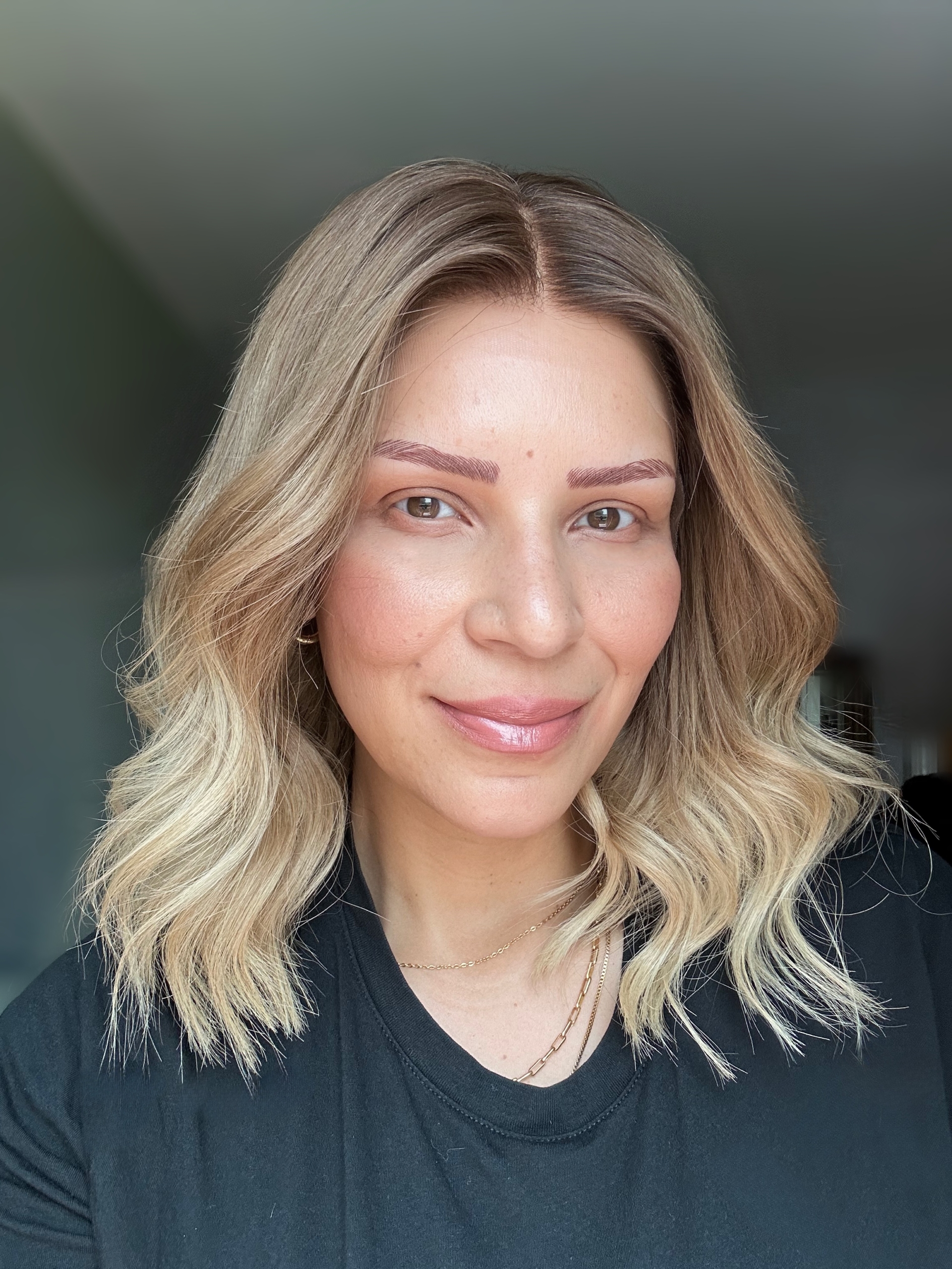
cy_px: 634
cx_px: 476
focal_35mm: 30
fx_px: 1100
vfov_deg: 60.0
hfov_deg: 46.8
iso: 40
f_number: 1.9
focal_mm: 2.69
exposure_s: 1/121
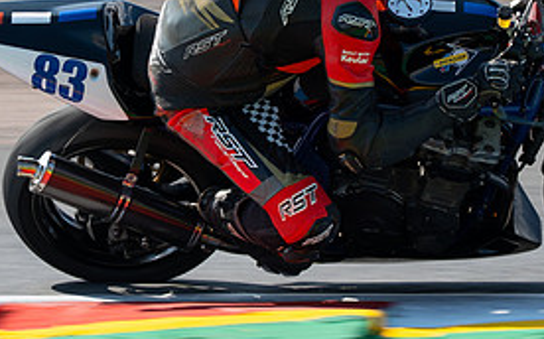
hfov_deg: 4.0
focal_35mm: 529
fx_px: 7836
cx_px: 211
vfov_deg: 2.5
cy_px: 127
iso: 125
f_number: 8
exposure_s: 1/400
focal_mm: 200
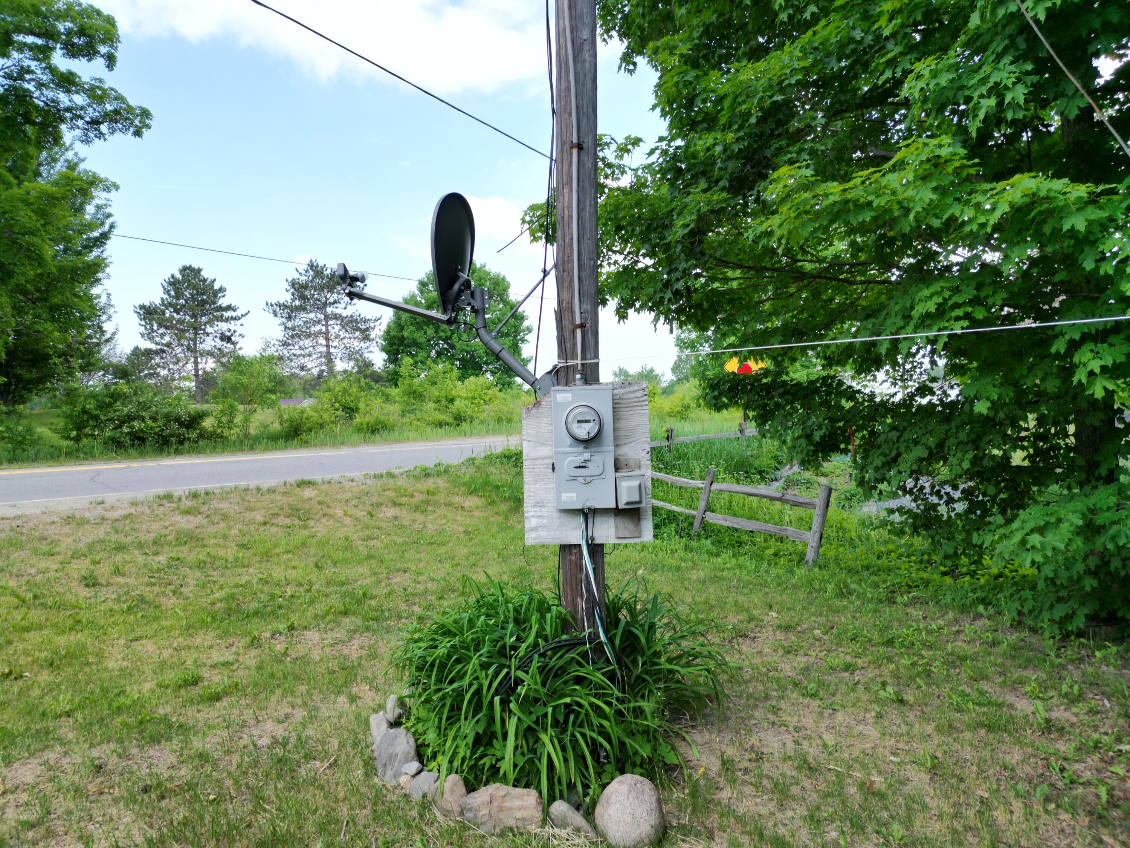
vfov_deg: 56.8
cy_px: 424
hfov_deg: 71.6
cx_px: 565
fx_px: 783
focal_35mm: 24
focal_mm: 6.72
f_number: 1.7
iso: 100
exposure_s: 1/1000
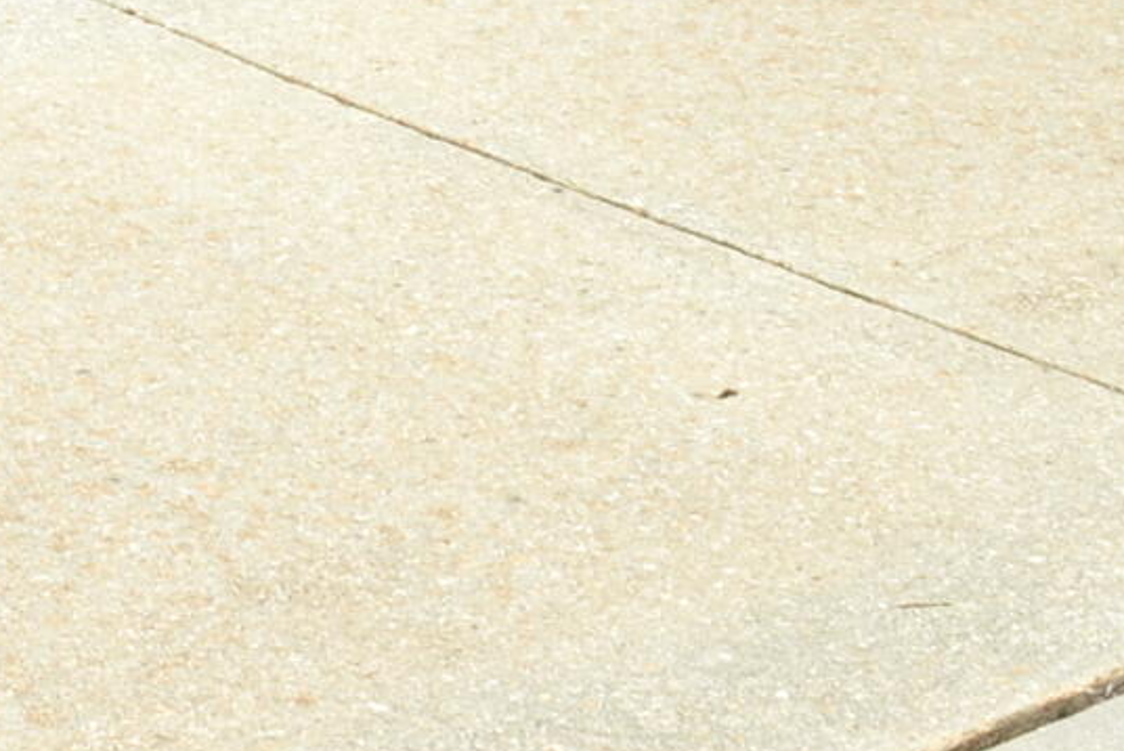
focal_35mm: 151
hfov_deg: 12.6
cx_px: -807
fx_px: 4717
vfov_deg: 8.6
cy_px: -814
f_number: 8
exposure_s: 1/320
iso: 100
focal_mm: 18
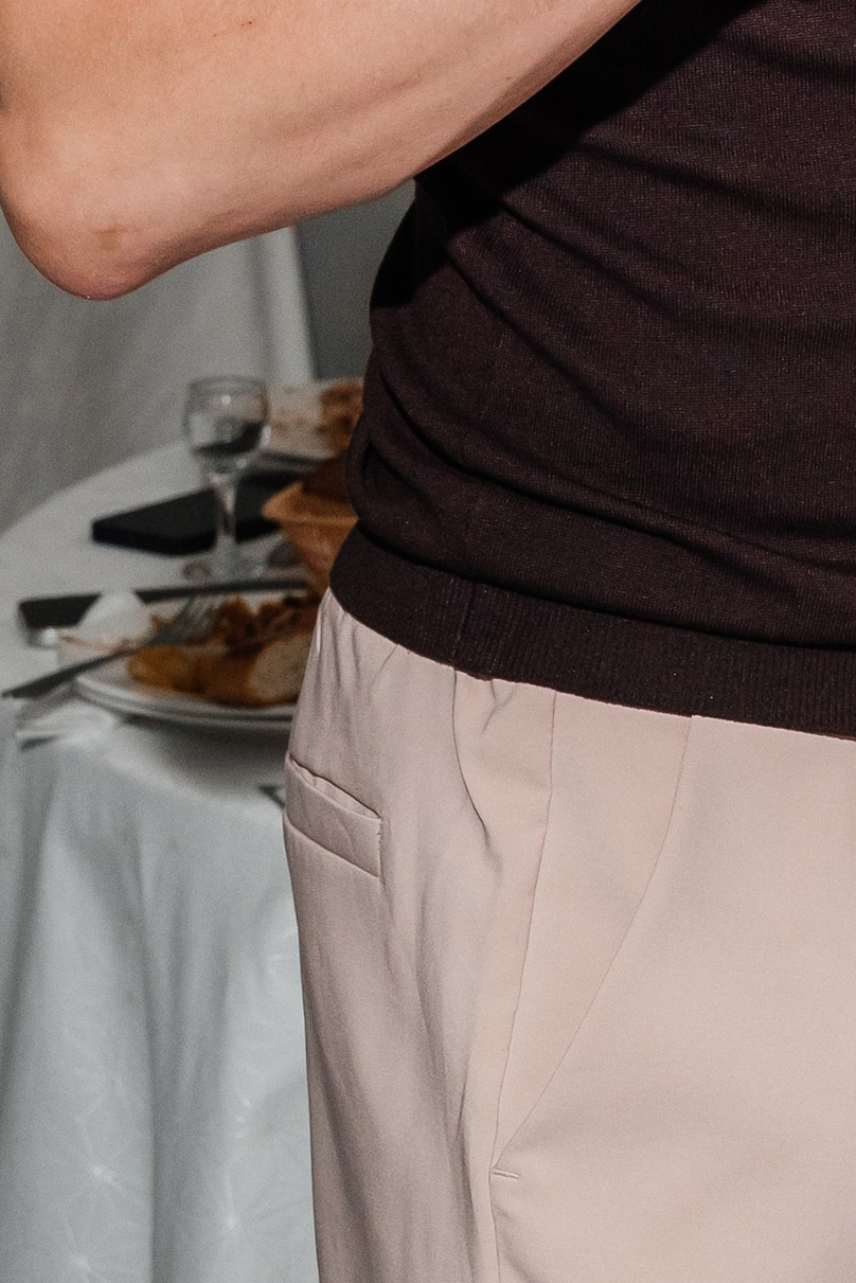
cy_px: -309
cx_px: 1225
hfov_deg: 10.0
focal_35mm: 133
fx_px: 4741
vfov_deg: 14.8
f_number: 7.1
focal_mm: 42
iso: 1250
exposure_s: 1/100
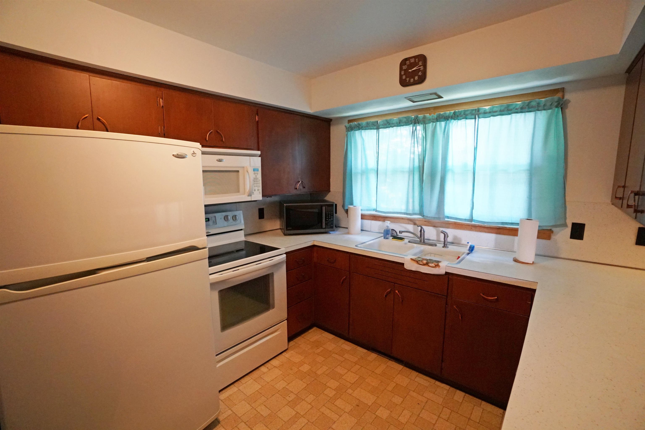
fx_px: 269
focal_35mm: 15
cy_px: 215
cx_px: 322
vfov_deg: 77.3
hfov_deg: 100.4
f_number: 4
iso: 3200
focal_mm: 10
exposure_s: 1/160
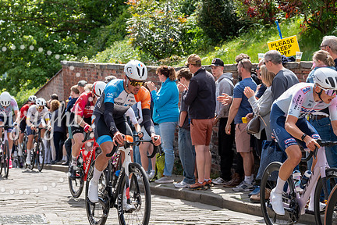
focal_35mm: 94
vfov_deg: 14.5
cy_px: 79
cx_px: 144
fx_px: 880
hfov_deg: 21.7
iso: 400
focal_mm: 70
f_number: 5
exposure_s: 1/1000
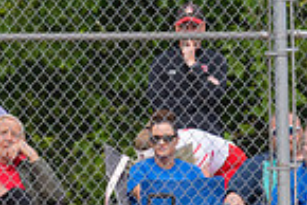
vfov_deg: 1.2
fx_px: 10218
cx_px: -146
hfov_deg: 1.7
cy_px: 144
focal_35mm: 1197
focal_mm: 200
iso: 320
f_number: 5.6
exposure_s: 1/1600
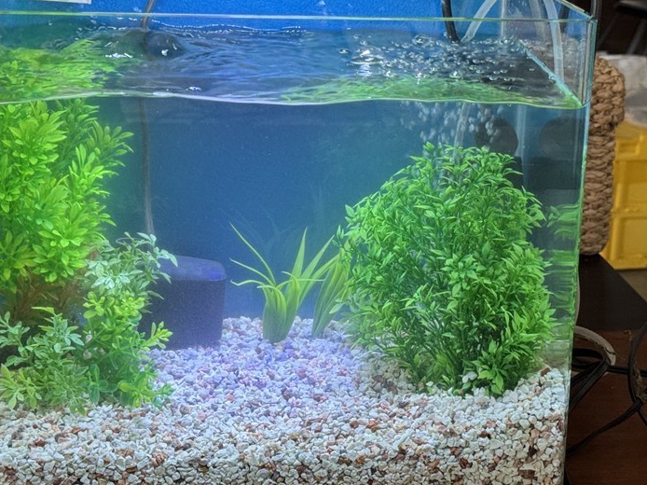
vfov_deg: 17.7
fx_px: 1551
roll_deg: -2.3
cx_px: 361
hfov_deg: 23.6
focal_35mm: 83
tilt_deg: -16.7
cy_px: 188
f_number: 1.78
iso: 160
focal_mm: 6.76
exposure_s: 1/50
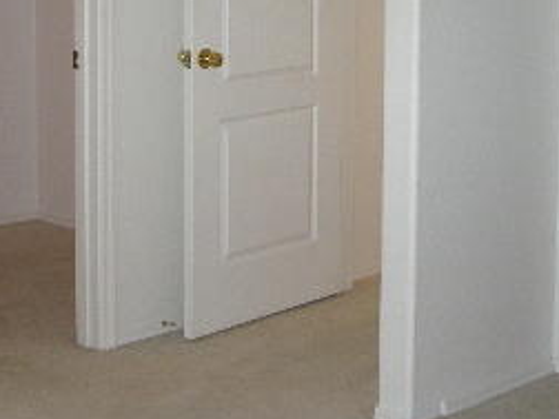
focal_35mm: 94
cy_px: 0
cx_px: 302
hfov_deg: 20.9
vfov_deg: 15.4
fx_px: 1518
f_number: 2.8
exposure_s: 1/40
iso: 200
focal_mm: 7.8
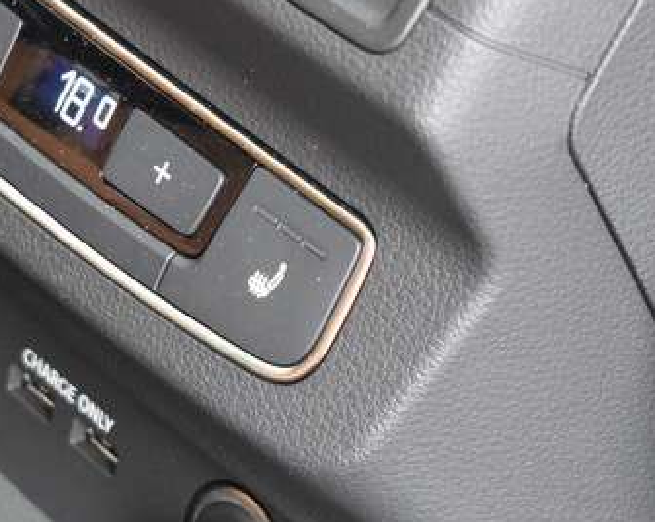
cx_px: 148
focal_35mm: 236
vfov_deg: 6.5
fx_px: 4578
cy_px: 208
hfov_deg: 8.2
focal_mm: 55
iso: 2500
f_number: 5.6
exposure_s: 1/60
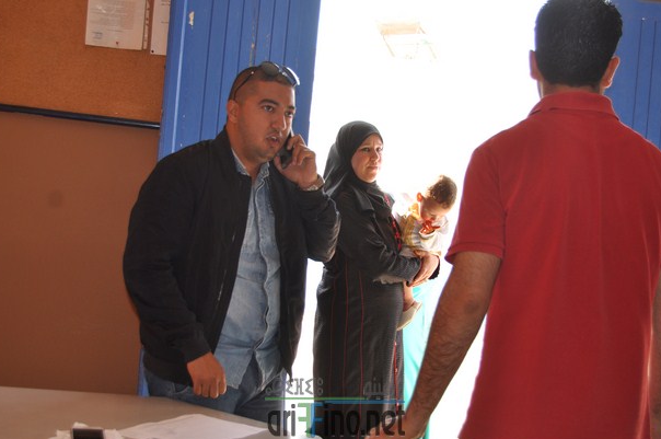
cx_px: 335
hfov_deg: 36.9
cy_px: 232
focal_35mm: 54
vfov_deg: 25.0
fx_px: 990
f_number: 4.5
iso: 400
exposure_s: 1/200
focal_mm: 34
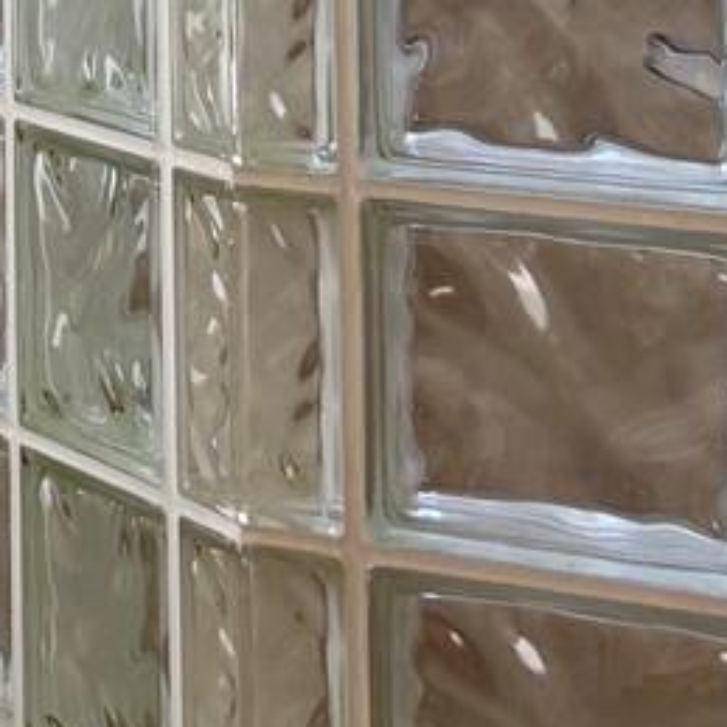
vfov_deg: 11.5
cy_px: -539
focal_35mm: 142
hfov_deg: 10.2
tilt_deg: -0.2
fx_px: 3374
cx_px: -1199
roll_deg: +0.7
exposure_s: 1/121
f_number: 1.6
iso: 100
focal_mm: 5.96
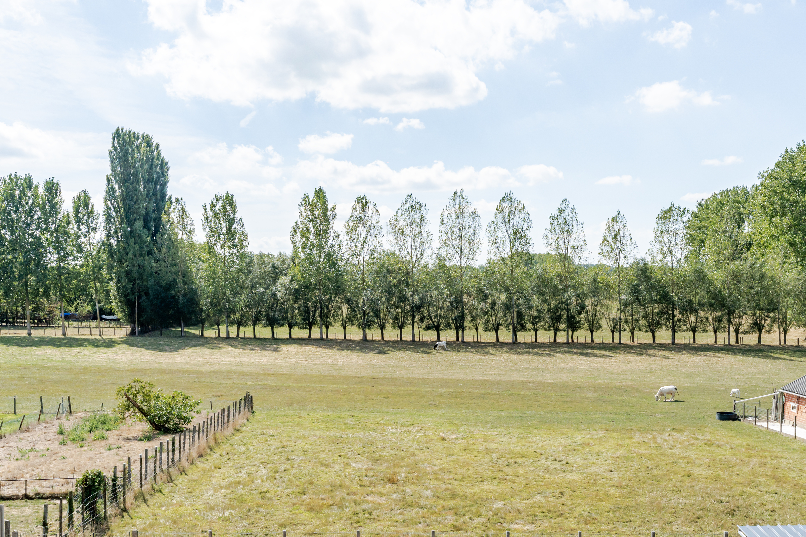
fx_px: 761
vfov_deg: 38.9
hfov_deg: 55.8
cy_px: 268
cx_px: 403
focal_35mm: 34
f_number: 11
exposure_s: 1/800
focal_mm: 22.8
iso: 250
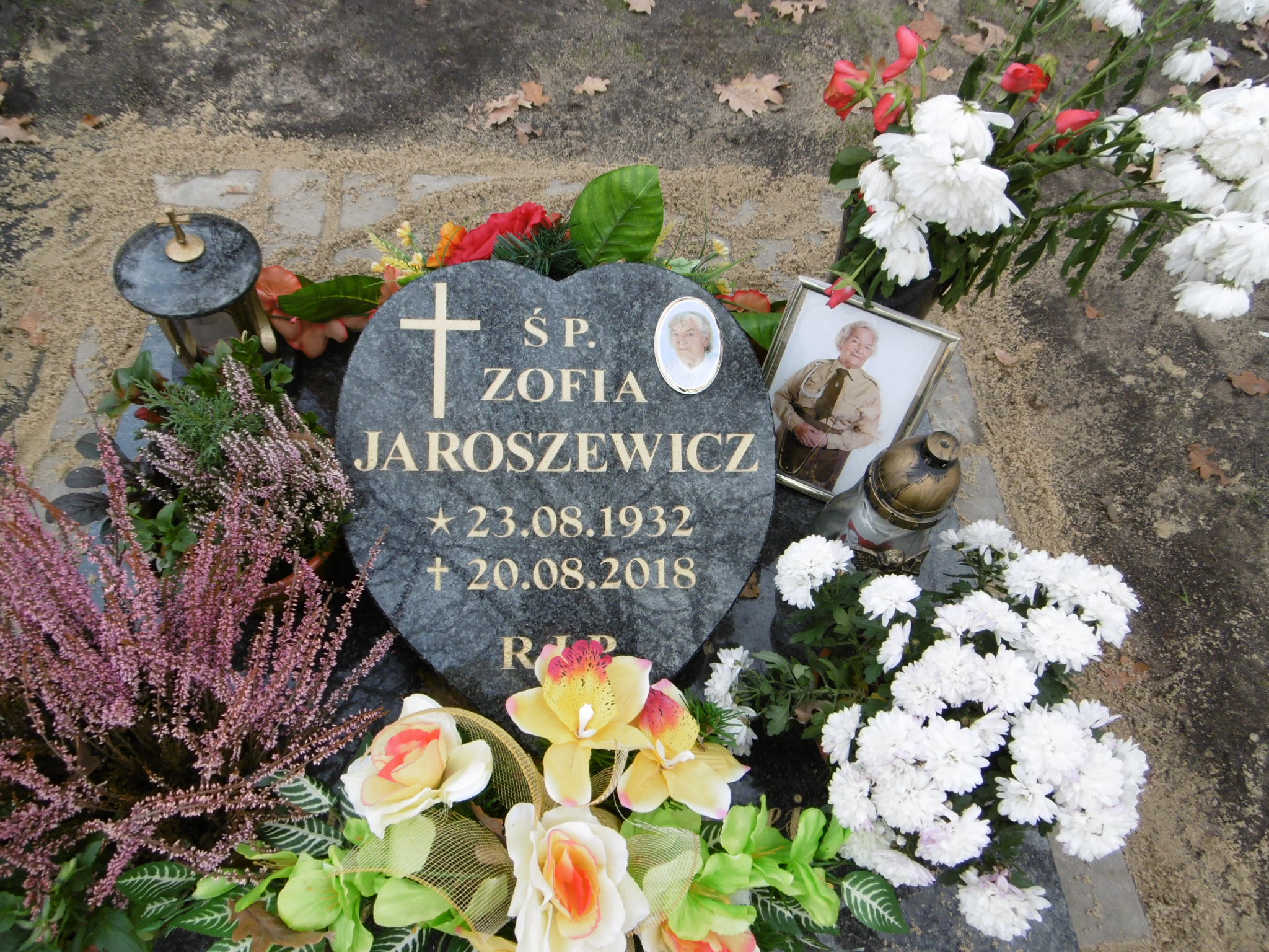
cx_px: 634
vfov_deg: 56.8
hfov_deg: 71.6
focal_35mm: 24
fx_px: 880
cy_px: 476
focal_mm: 4.3
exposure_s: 1/160
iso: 100
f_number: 3.1
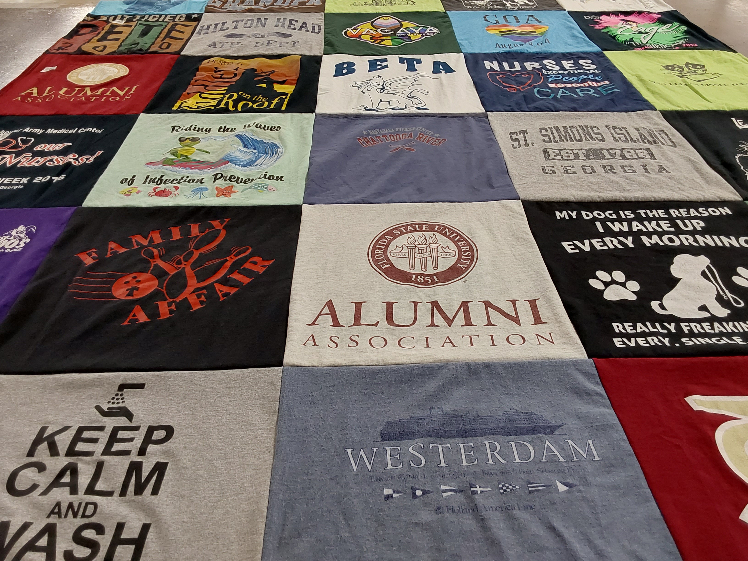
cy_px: 280
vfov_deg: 49.7
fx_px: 605
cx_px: 374
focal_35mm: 28
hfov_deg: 63.4
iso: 100
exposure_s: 1/60
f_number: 1.9
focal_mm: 2.91
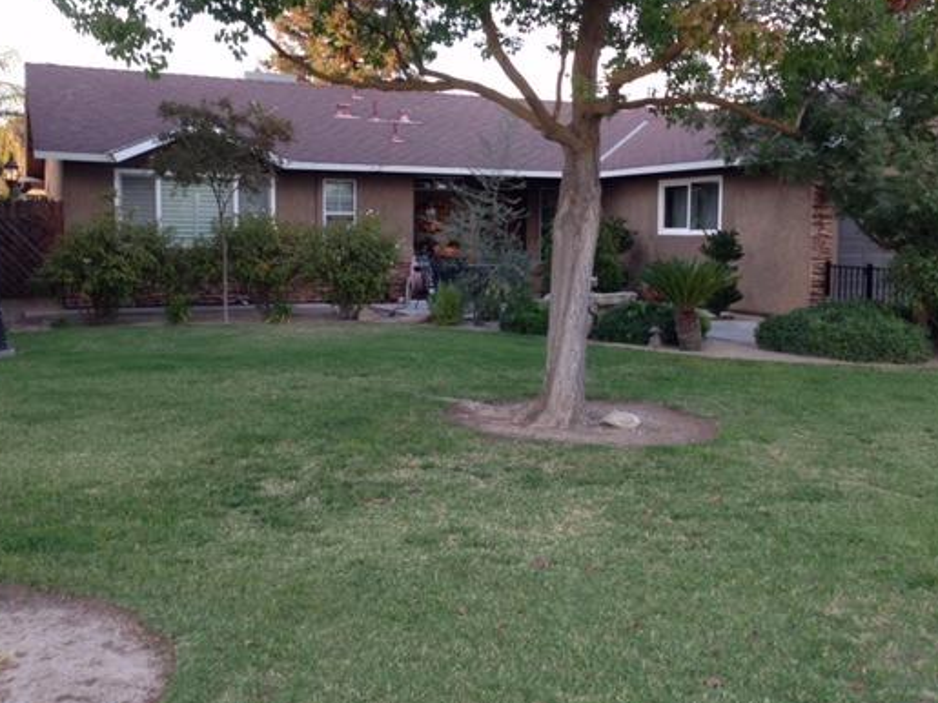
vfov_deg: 35.1
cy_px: 322
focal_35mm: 41
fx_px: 1111
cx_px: 526
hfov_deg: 45.7
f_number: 2.4
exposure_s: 1/60
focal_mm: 4.12
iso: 50
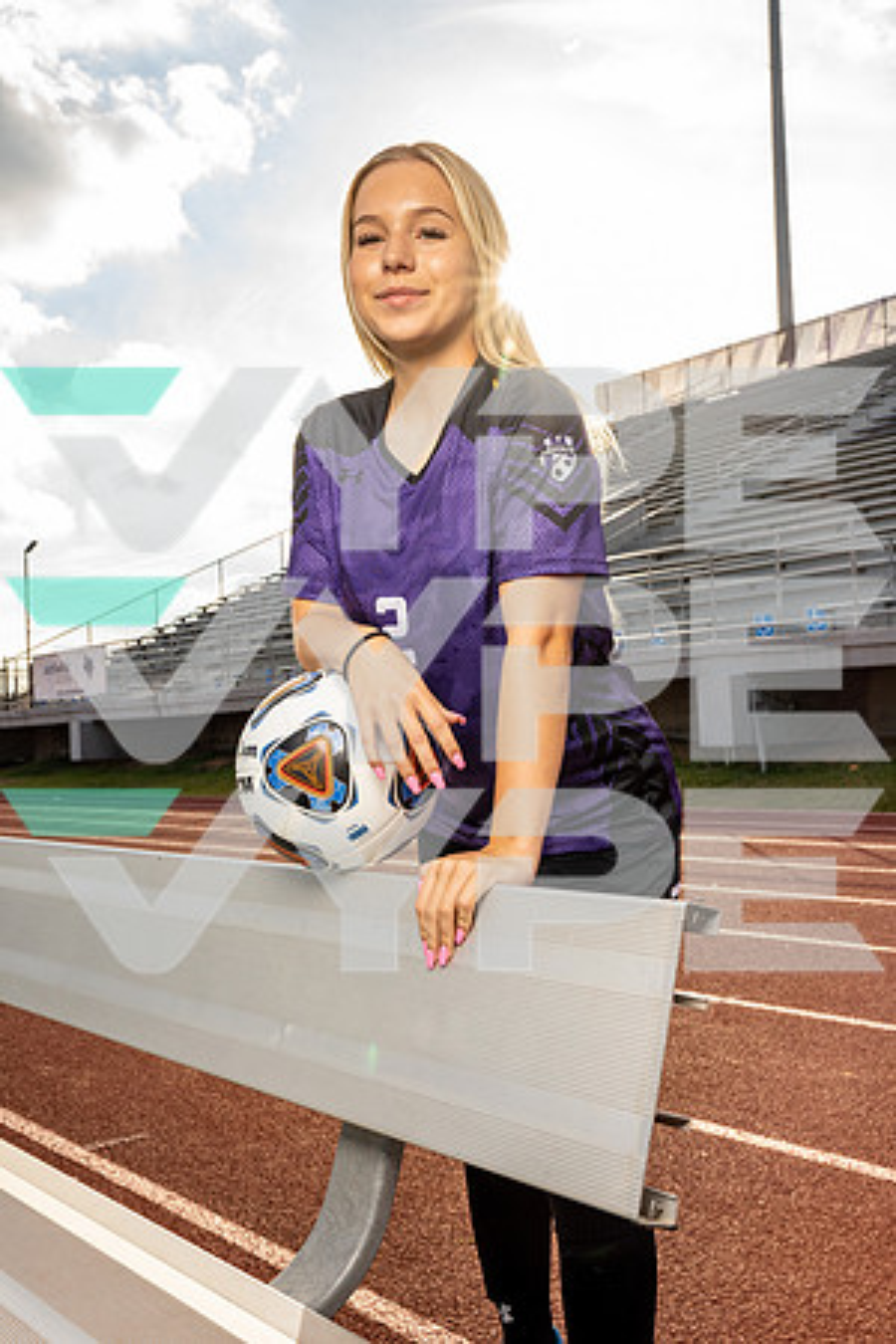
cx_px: 448
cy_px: 672
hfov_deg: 35.1
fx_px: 1419
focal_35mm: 38
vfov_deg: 50.7
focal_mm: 38
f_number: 11
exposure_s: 1/250
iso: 500
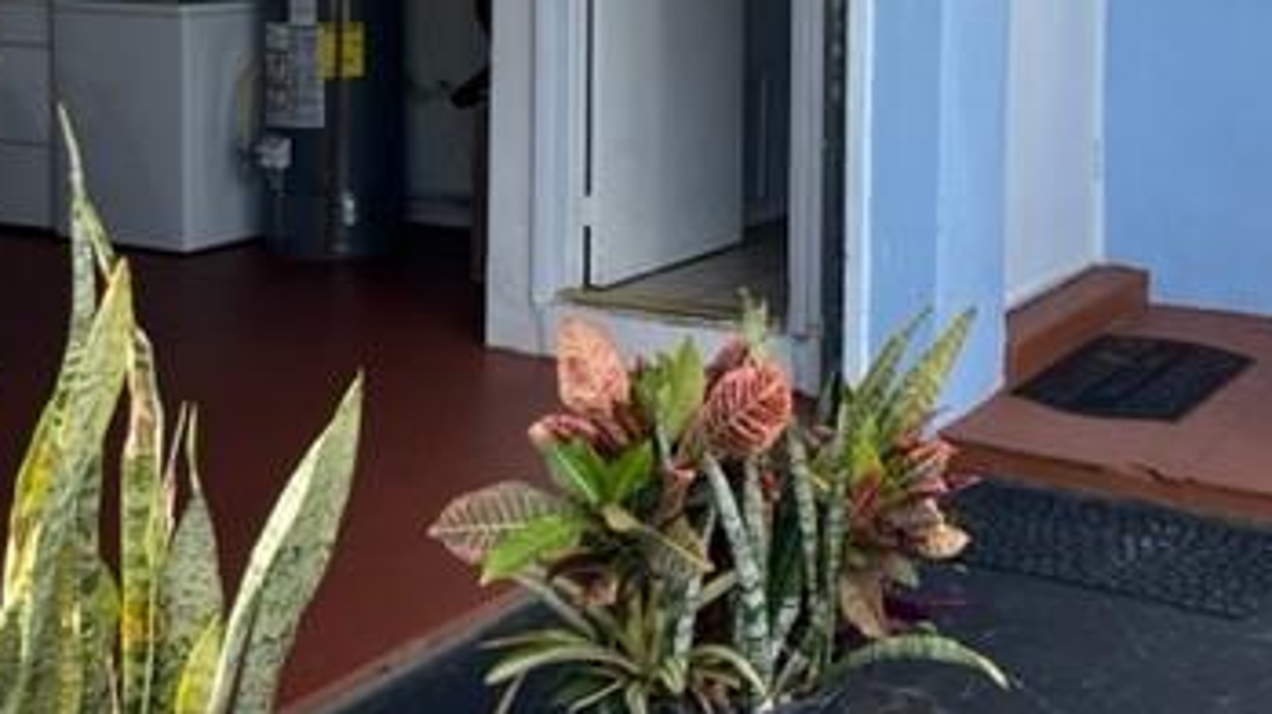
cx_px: 937
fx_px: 1753
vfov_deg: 22.0
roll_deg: -0.7
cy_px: -36
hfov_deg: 38.9
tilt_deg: -1.7
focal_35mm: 52
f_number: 1.5
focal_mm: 5.7
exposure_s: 1/1238
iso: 50
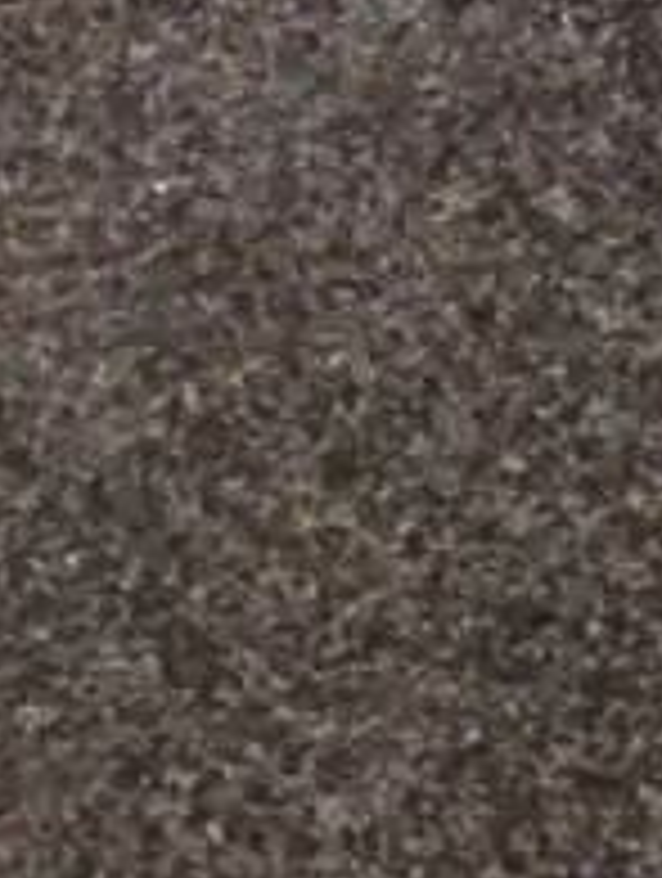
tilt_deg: -28.0
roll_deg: -0.5
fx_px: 3863
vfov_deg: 10.6
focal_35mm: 152
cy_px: -1418
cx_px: 1396
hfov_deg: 9.1
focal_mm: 4.15
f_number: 2.2
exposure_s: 1/17
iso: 100
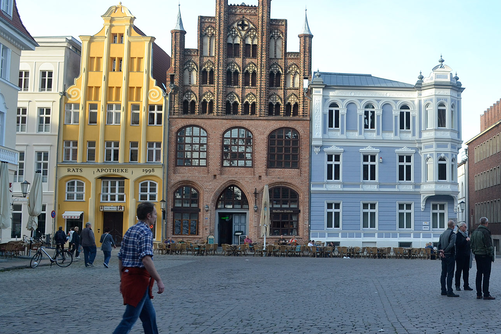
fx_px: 598
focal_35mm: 43
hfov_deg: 44.1
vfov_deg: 31.2
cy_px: 177
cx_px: 367
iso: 200
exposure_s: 1/100
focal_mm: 18
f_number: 8
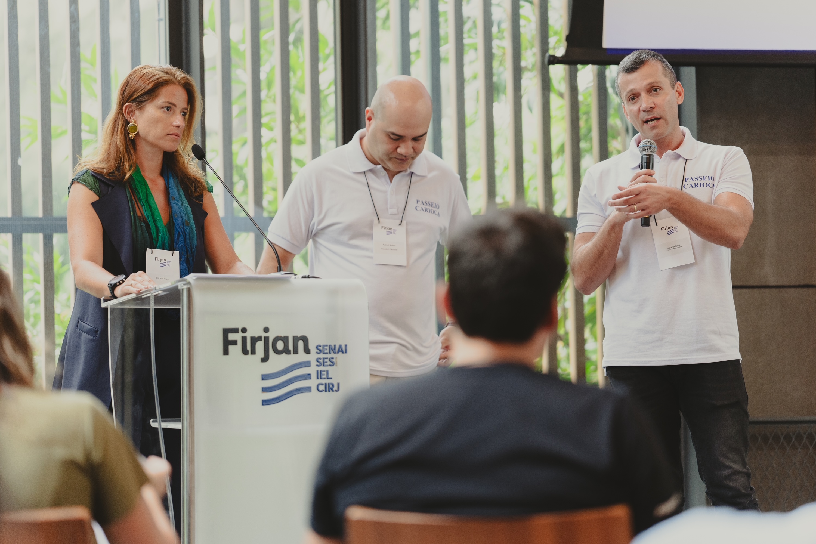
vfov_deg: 9.0
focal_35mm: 153
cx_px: 408
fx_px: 3461
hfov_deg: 13.4
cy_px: 272
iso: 800
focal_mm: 152.7
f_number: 2.8
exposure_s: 1/160
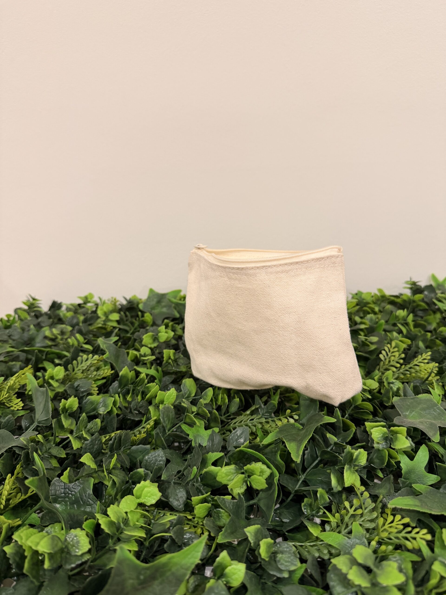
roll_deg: +2.7
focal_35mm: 24
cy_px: 298
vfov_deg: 71.6
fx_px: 412
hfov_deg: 56.8
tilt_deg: -20.0
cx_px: 223
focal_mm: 6.76
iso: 200
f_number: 1.78
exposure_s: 1/50
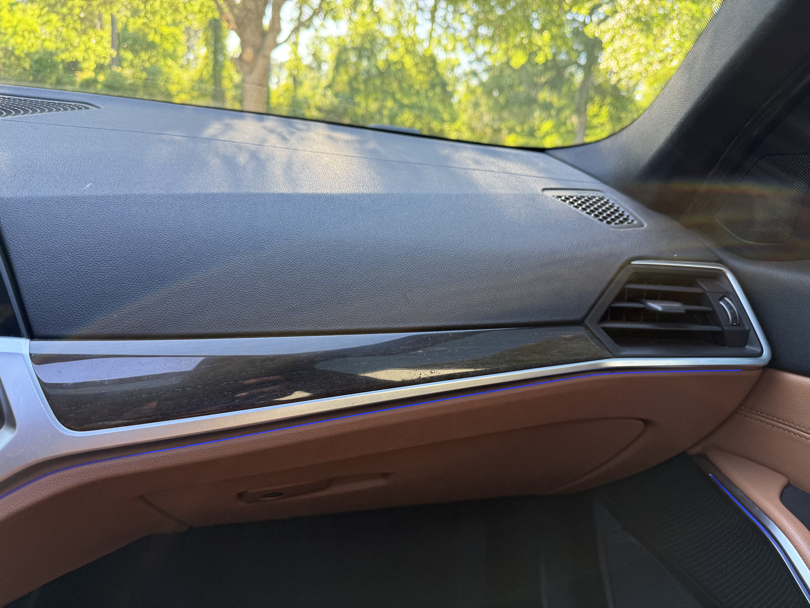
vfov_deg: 56.8
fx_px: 562
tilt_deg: -14.9
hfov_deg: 71.6
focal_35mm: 24
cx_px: 405
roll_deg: -5.2
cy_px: 304
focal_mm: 6.76
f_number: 1.78
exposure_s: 1/135
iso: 100
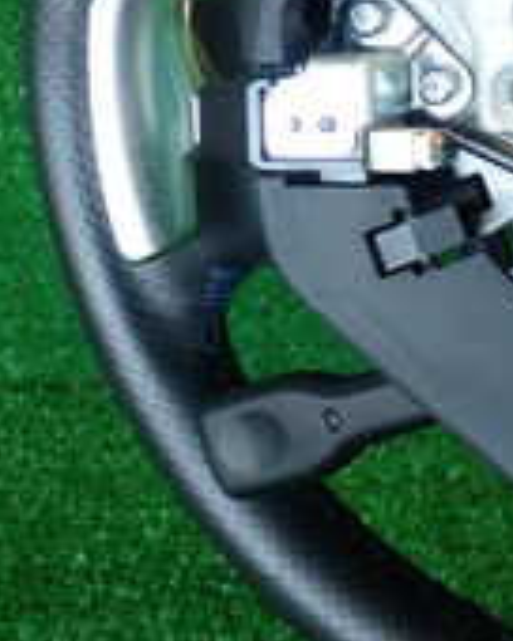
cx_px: 788
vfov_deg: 17.2
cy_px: 45
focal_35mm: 110
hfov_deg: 13.2
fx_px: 2088
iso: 200
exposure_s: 1/60
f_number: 2.4
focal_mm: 5.79
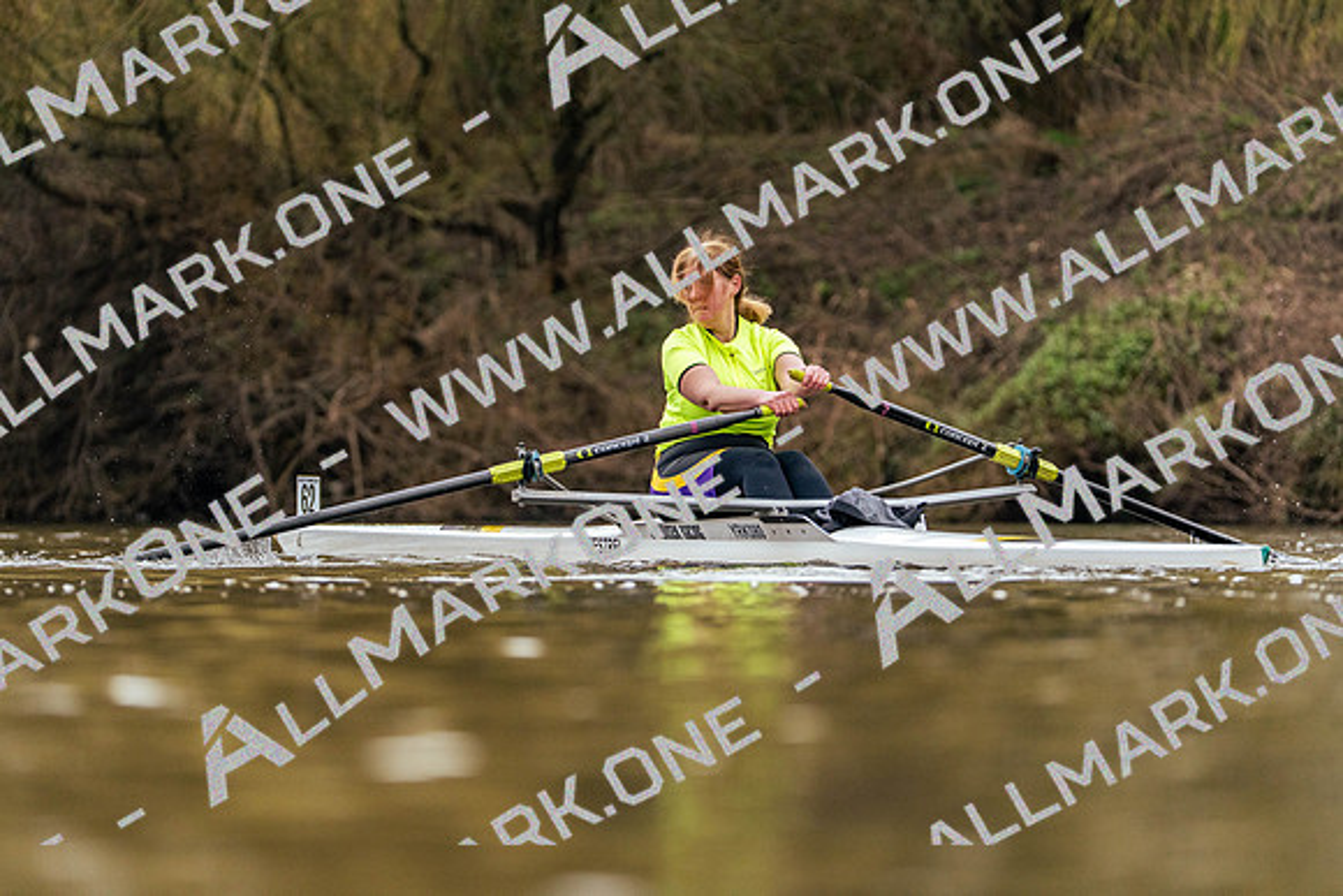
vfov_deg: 3.5
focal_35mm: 388
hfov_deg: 5.3
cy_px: 448
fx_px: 14477
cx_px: 672
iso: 2500
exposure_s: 1/2000
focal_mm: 388
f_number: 6.3
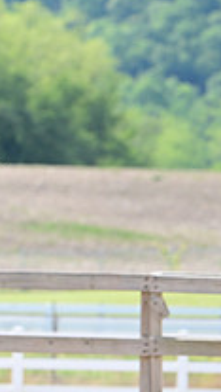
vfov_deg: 3.9
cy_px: 187
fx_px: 5782
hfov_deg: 2.2
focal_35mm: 557
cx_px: -302
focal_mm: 190
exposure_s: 1/2000
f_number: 5
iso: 1000
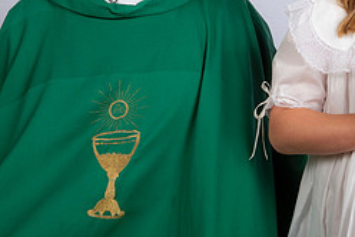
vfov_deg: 12.2
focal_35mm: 112
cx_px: 243
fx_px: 1106
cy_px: 66
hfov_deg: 18.2
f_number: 8
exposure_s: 1/200
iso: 320
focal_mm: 48
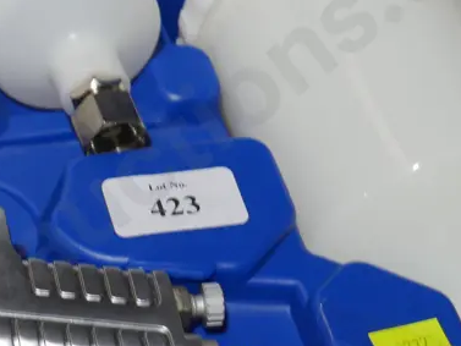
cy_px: 206
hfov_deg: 17.1
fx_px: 1519
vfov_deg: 13.0
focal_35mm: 114
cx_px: 104
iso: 200
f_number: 4.6
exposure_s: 1/60
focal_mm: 21
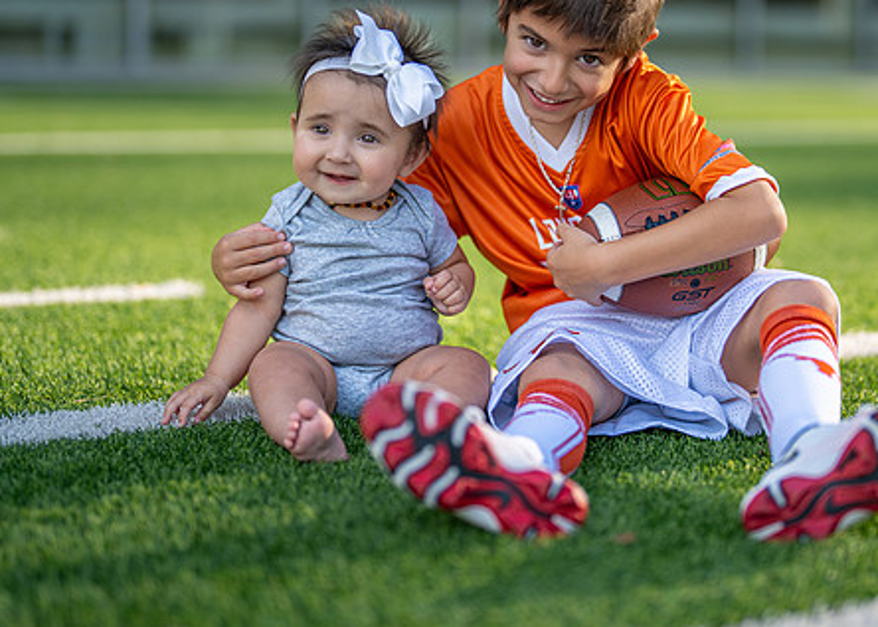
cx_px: 551
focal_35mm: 81
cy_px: 224
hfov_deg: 24.5
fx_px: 2020
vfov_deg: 17.6
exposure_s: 1/2500
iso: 100
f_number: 1.2
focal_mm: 50
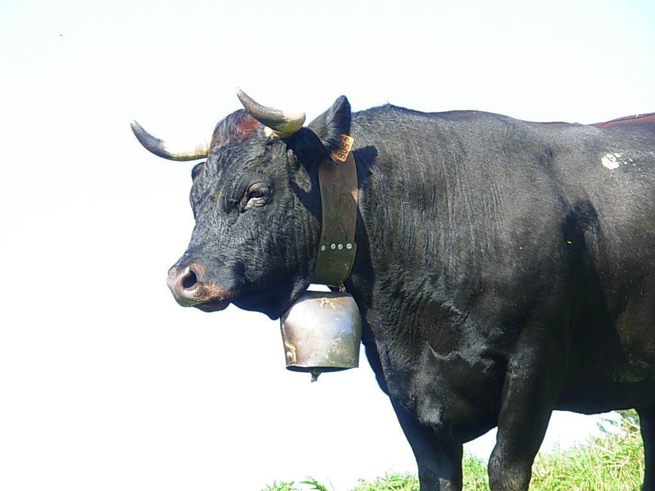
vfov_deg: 9.1
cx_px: 328
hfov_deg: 12.1
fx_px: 3084
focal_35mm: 163
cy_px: 246
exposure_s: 1/111
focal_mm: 27
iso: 50
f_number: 4.8
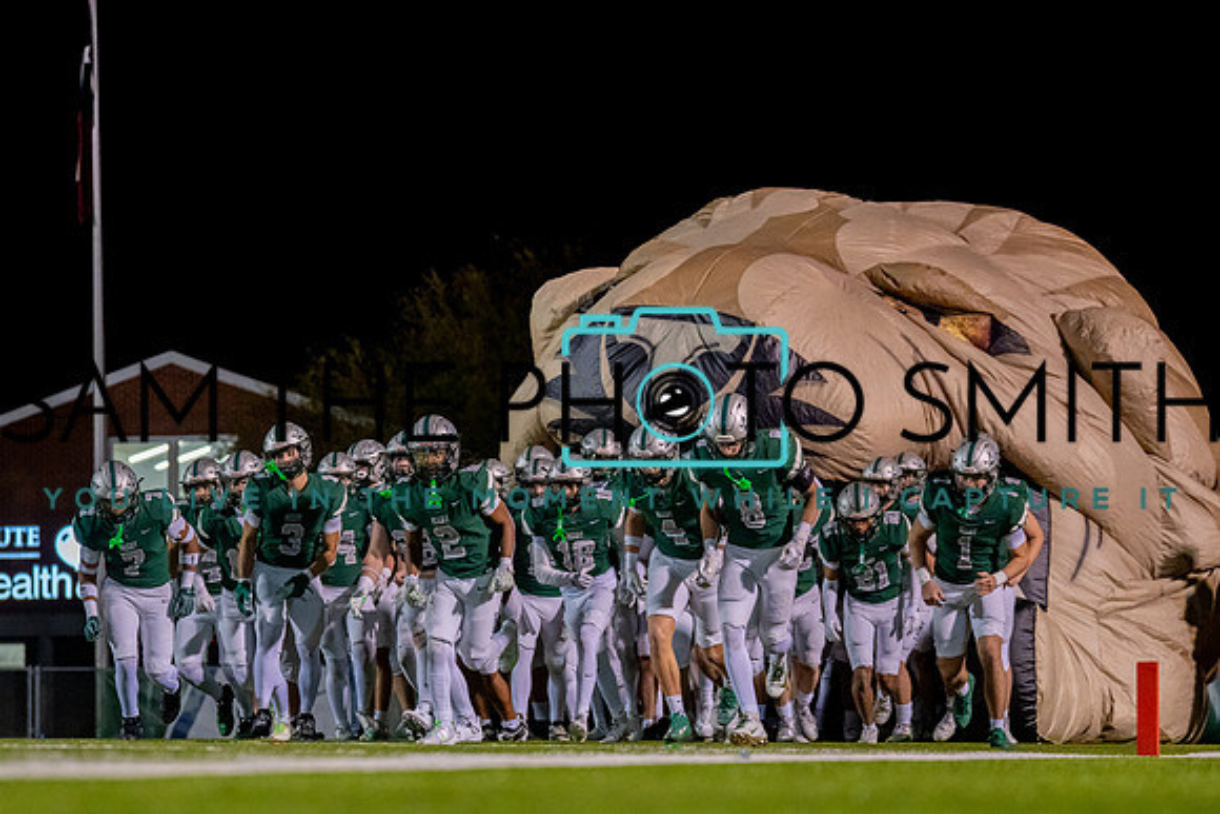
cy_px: 548
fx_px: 4758
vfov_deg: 9.8
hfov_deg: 14.6
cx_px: 538
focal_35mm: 140
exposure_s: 1/1000
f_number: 2.8
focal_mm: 102
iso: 3200
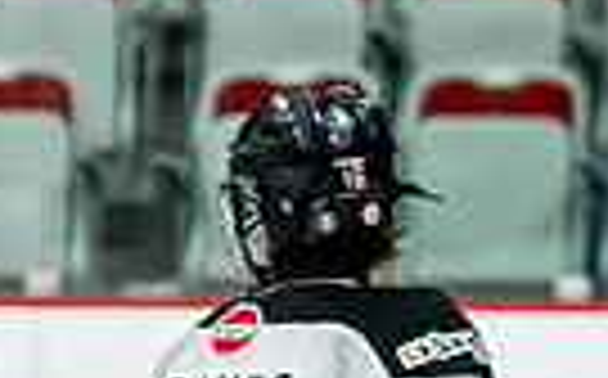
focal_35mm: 796
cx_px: 1119
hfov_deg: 2.6
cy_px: 823
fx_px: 13173
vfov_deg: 1.6
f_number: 3.2
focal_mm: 95
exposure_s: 1/1000
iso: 1600
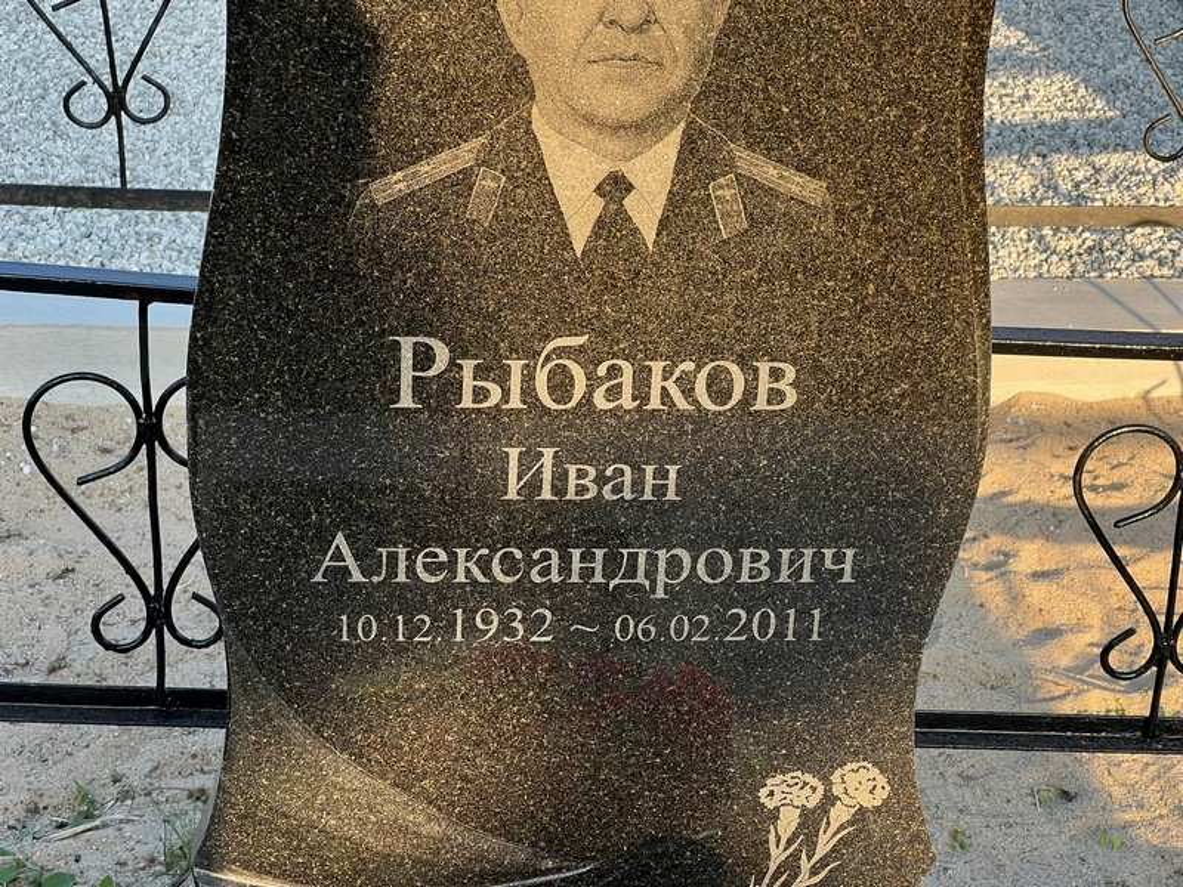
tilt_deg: -23.4
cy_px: 444
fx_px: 2631
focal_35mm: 77
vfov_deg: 19.1
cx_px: 592
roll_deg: -2.5
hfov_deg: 25.3
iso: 32
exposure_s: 1/99
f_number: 2.8
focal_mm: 9
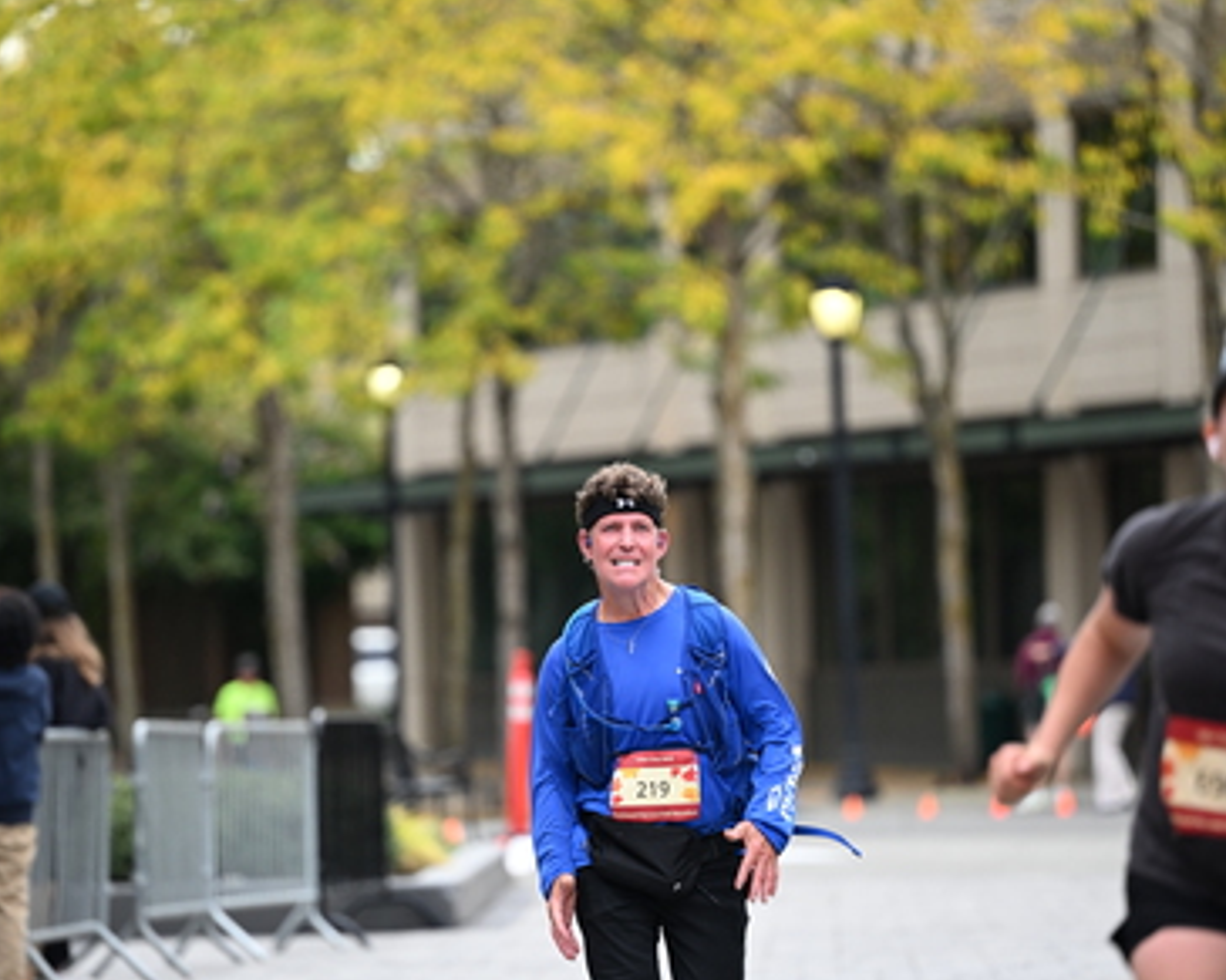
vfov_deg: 6.4
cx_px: 611
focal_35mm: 241
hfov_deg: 8.0
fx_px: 8742
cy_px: 566
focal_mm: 170
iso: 640
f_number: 2.8
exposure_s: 1/2000
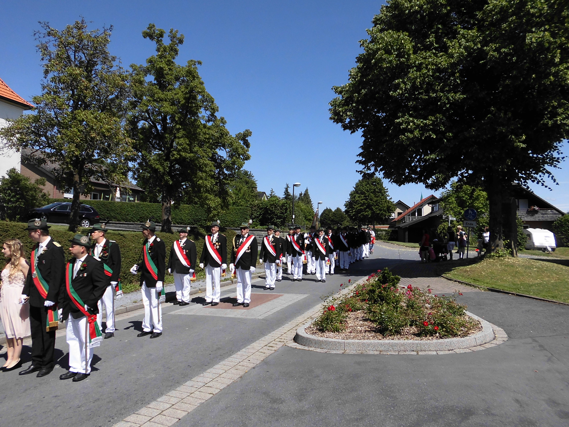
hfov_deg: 67.3
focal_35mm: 26
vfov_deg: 53.1
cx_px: 284
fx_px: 427
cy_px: 214
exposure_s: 1/800
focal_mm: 4.6
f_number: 3.2
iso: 64
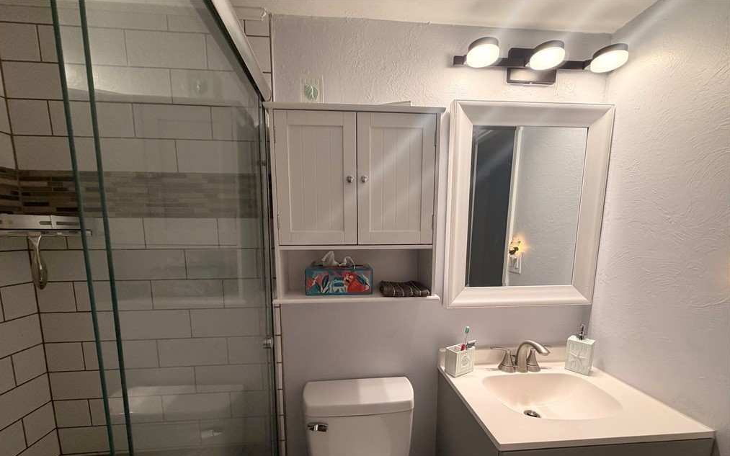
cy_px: 274
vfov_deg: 73.9
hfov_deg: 101.5
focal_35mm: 15
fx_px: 298
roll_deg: +0.2
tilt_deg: -8.1
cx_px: 363
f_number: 2.2
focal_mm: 2.22
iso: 200
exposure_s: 1/120
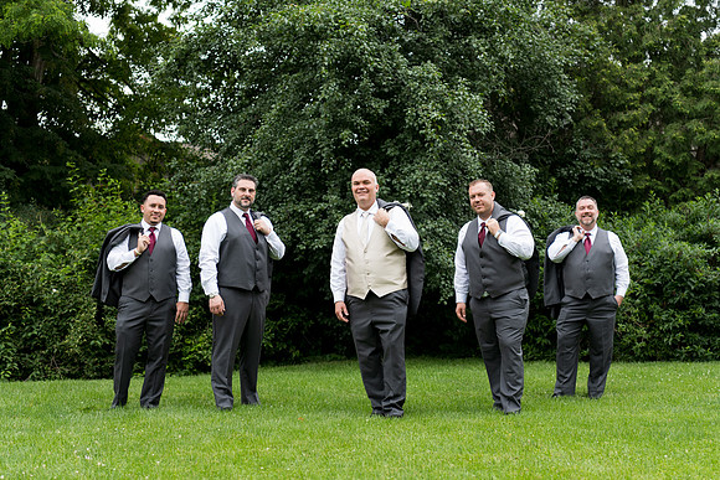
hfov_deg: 38.5
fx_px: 1031
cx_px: 383
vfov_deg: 26.2
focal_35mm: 52
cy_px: 239
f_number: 2.8
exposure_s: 1/320
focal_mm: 48
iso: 90
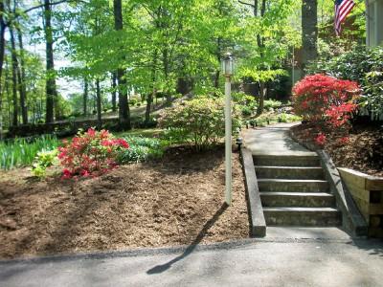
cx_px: 192
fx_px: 420
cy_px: 144
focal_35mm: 38
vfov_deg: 37.7
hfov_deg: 49.0
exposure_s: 1/160
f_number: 3.9
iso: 64
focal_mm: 6.3
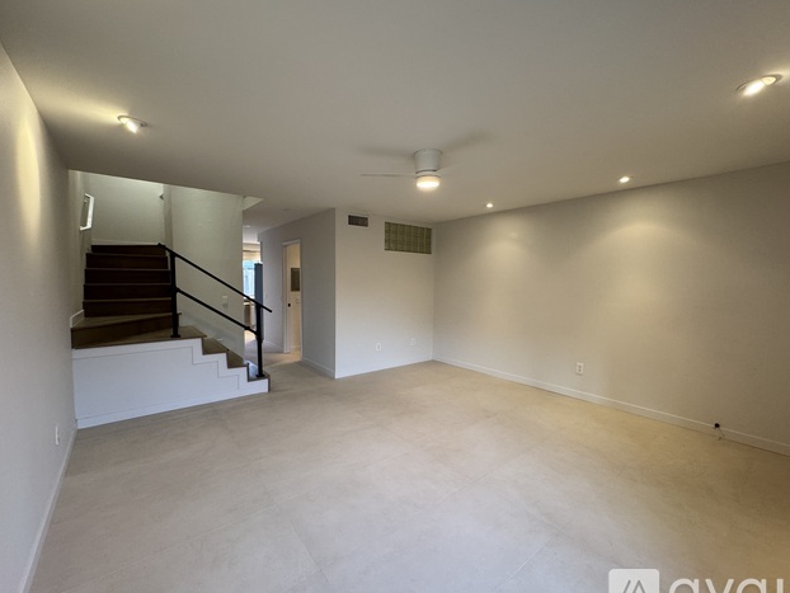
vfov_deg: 81.8
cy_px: 302
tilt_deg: -4.2
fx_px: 342
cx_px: 391
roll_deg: -0.3
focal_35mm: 15
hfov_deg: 98.1
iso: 200
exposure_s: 1/60
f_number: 2.2
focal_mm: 2.22
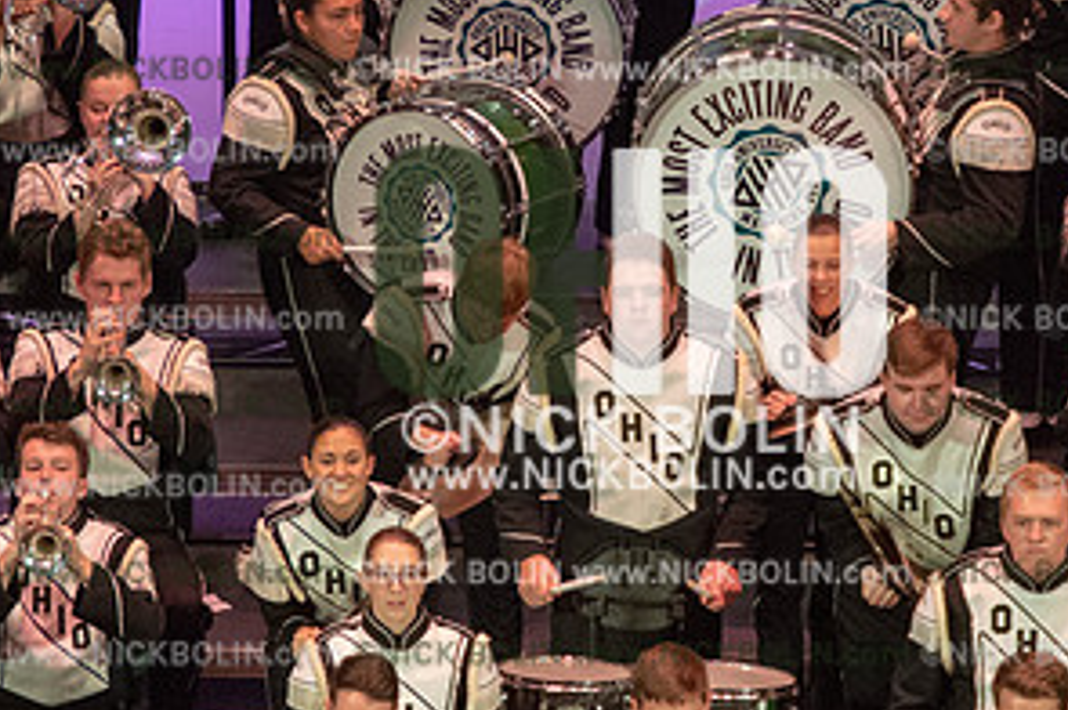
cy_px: 319
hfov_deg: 3.6
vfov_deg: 2.4
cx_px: 630
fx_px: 16891
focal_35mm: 570
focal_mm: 290
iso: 8000
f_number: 5.6
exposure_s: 1/250
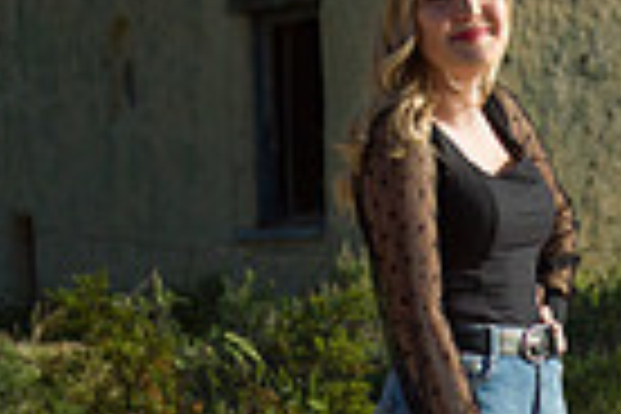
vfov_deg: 4.7
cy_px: 259
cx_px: 860
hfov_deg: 6.9
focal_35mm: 295
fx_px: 5088
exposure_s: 1/200
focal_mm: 70
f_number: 3.5
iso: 250
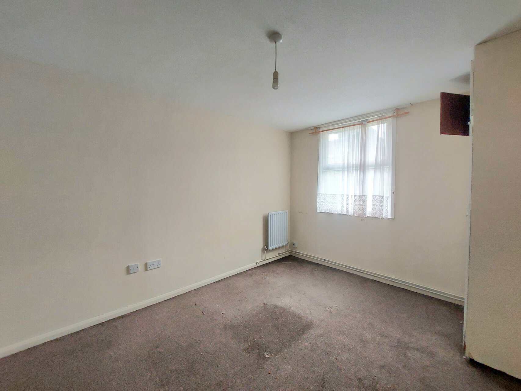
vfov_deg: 89.9
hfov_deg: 106.2
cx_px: 260
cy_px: 196
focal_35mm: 13
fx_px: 196
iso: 160
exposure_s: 1/50
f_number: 2.2
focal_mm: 1.74
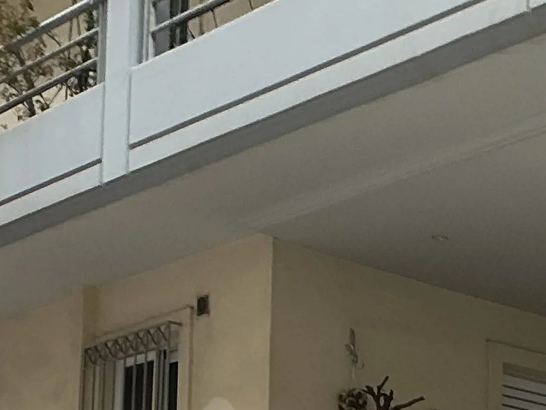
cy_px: 610
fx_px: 1877
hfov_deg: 15.4
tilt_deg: +8.3
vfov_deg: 11.9
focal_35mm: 119
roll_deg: +1.5
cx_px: 788
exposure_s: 1/120
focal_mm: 3
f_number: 1.8
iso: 20
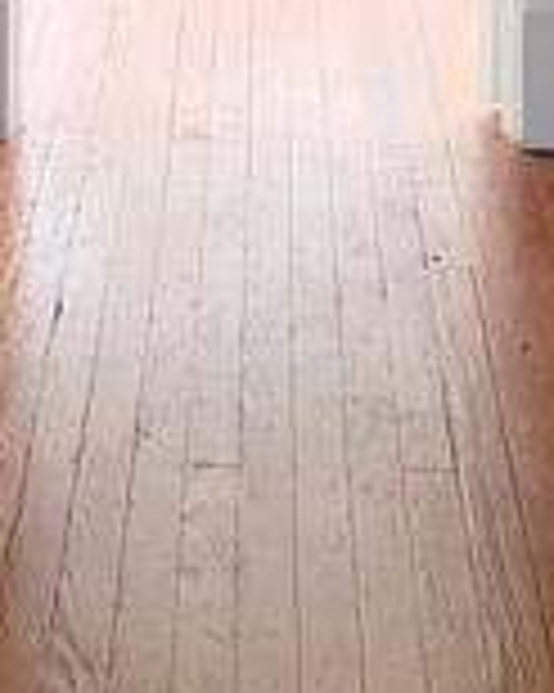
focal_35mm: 122
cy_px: -652
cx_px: 135
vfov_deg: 13.7
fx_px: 2503
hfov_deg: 12.6
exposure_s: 1/24
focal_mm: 7
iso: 100
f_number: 1.8
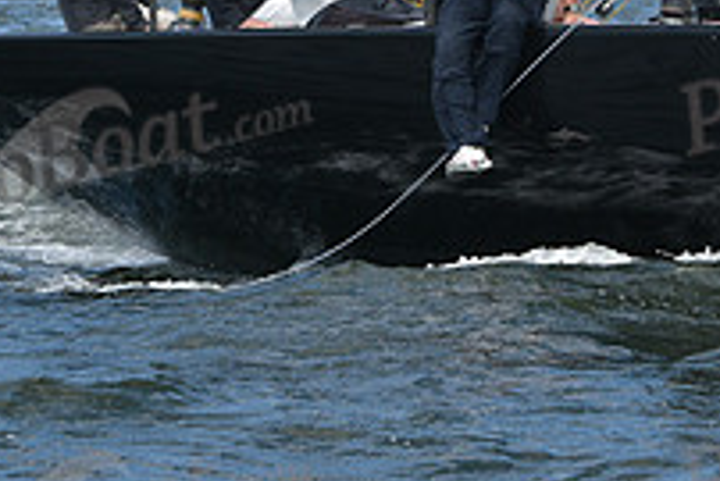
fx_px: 7025
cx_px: 499
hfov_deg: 5.9
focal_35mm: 351
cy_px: -73
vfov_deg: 3.9
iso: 320
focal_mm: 122
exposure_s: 1/1000
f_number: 9
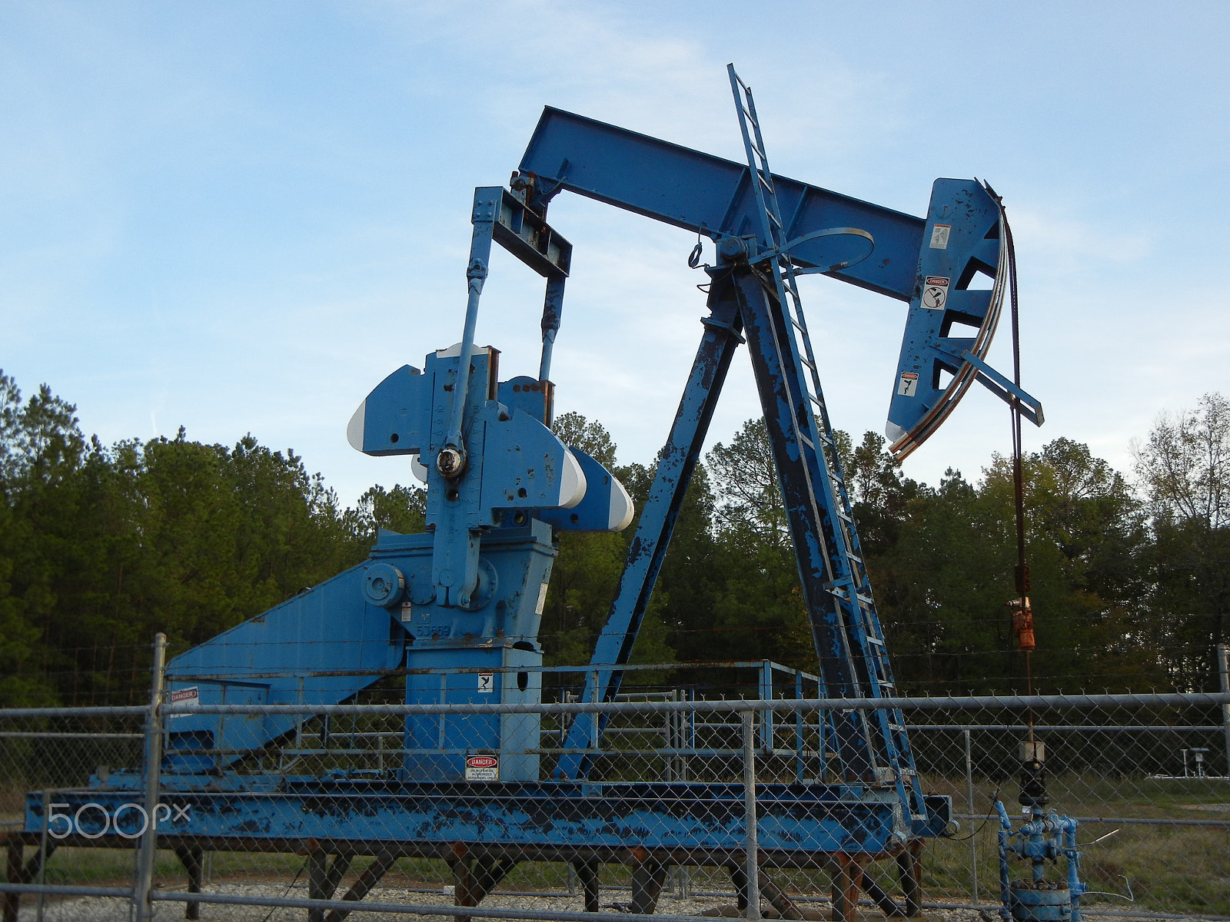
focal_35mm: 39
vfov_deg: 36.8
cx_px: 615
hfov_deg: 47.9
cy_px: 461
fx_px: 1386
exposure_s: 1/158
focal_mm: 7.1
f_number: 3.7
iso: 160
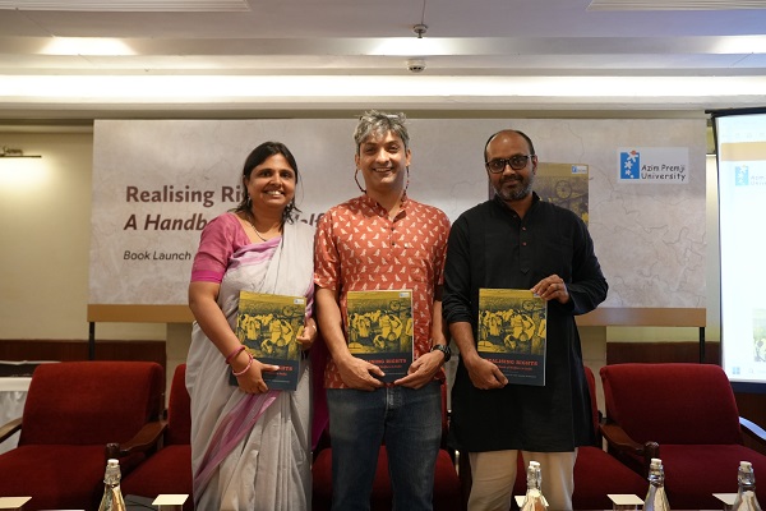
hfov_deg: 61.9
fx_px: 638
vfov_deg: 43.6
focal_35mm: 30
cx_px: 383
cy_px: 256
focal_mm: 30
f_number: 5
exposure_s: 1/125
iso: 5000
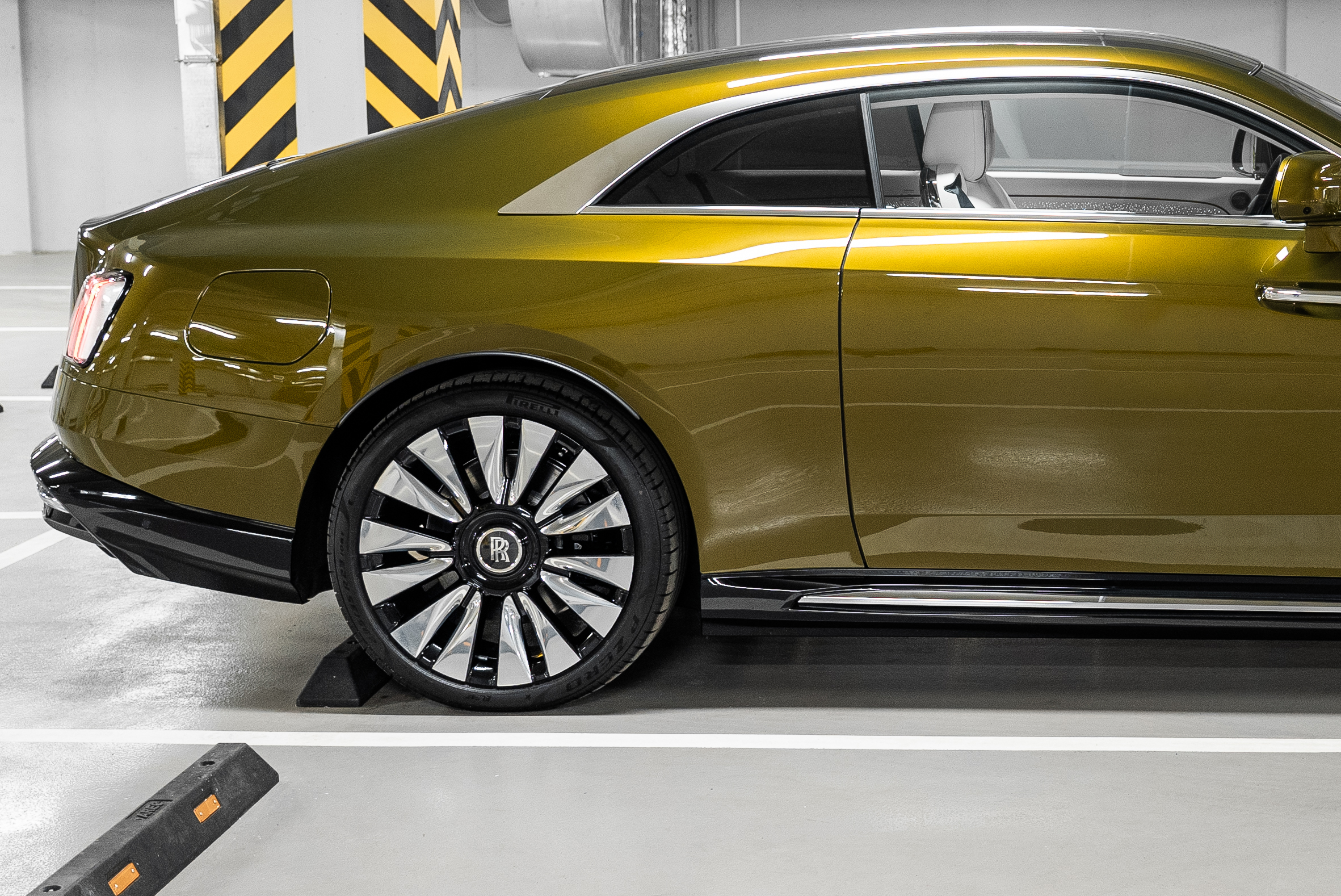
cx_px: 1112
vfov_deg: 22.2
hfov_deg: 31.8
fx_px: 2273
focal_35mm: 61
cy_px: 330
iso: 1600
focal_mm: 34
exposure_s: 1/50
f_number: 4
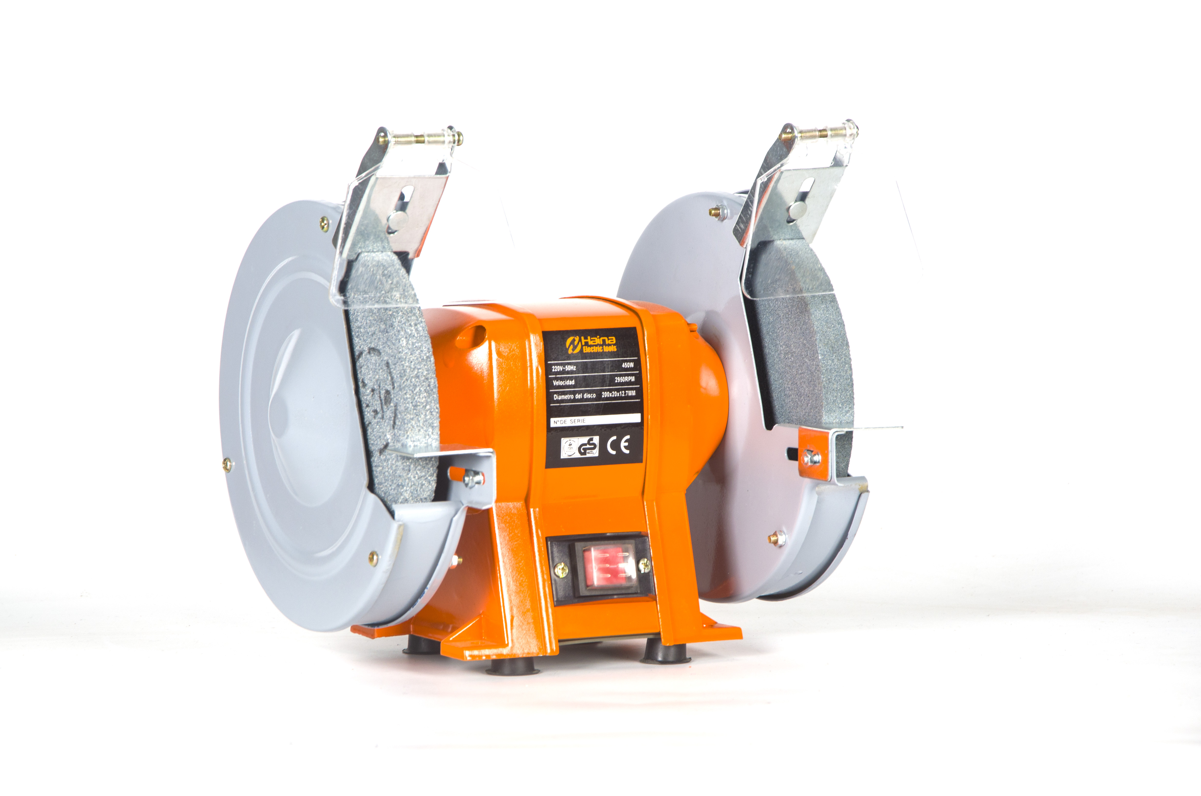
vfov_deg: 8.7
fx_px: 5243
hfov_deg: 13.1
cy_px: 398
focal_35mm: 158
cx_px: 600
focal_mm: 105
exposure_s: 1/100
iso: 200
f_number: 8
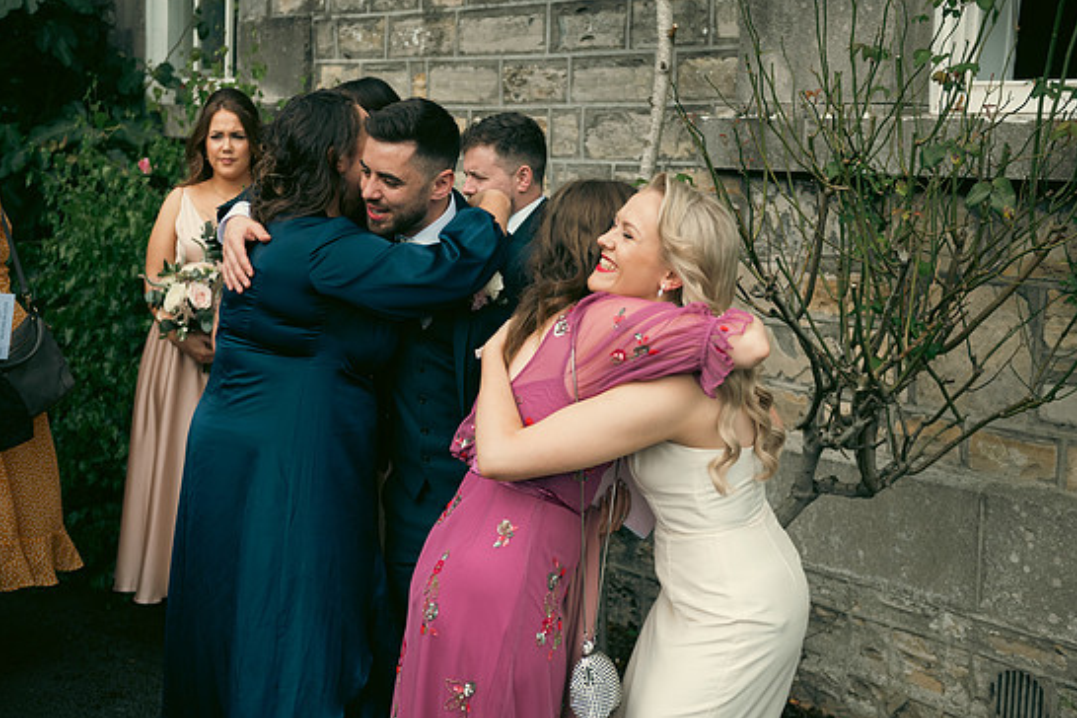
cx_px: 519
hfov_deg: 38.9
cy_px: 360
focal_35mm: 51
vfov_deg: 26.5
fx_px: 1526
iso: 125
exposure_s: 1/1250
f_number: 3.5
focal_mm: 48
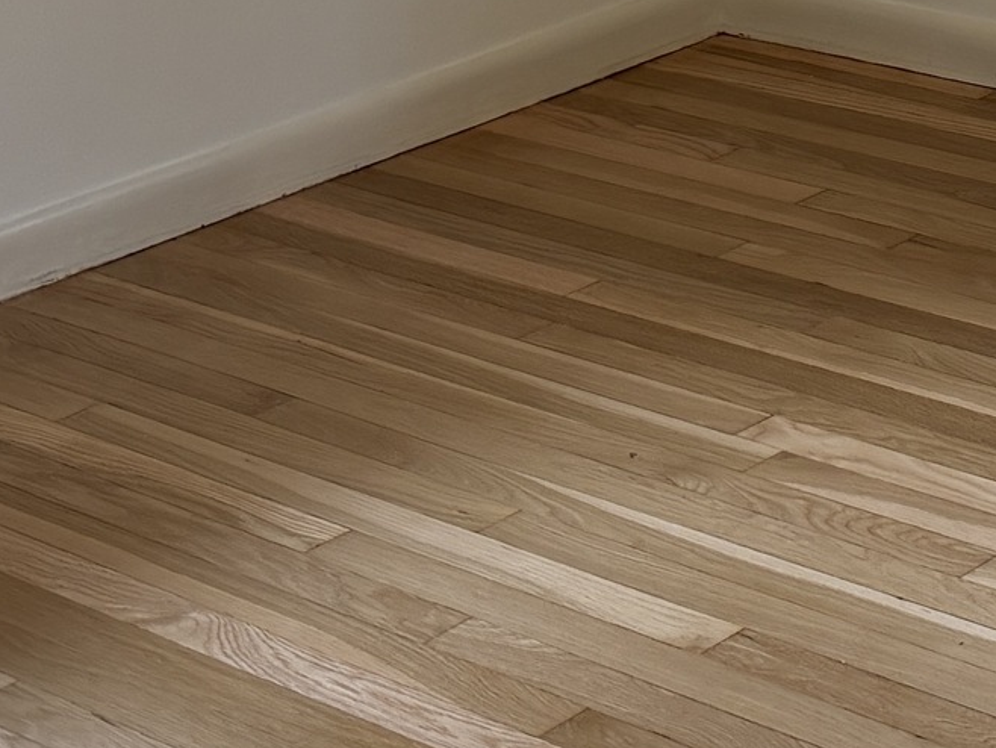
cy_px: -468
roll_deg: +0.5
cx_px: 1632
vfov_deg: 12.4
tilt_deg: -9.7
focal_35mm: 112
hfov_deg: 15.7
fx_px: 3224
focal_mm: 6.76
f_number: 1.78
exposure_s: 1/231
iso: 125
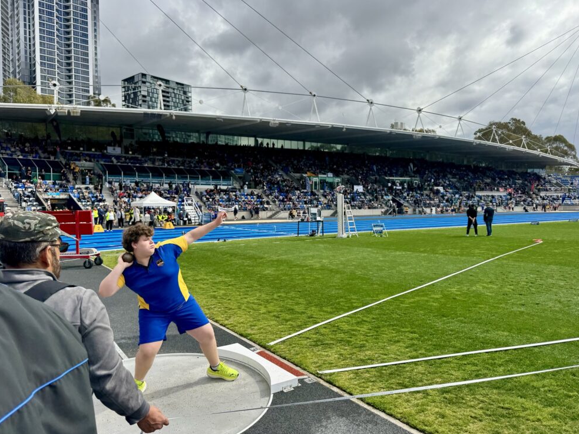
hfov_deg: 69.4
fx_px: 418
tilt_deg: -0.1
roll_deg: +2.8
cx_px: 281
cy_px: 217
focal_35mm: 25
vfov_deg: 54.9
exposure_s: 1/2833
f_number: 1.78
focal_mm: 6.76
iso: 80
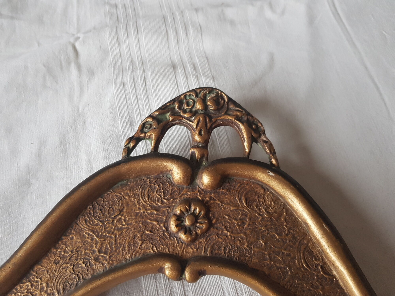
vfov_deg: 53.1
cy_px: 148
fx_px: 297
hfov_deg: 67.3
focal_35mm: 26
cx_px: 198
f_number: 1.7
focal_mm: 4.2
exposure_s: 1/60
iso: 160
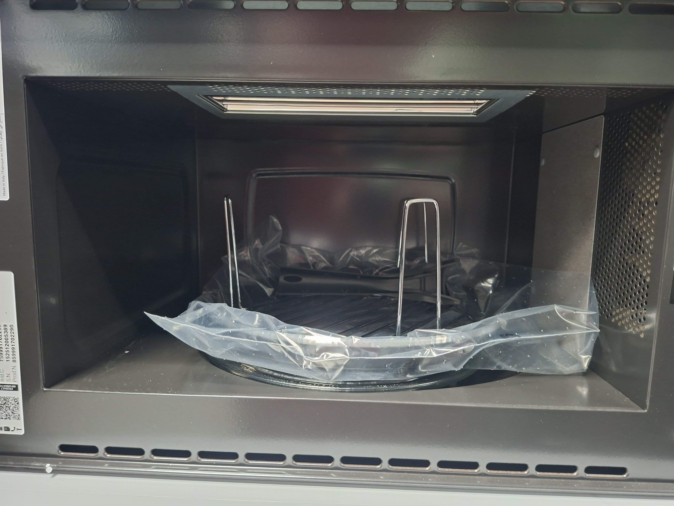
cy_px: 253
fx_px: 448
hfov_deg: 73.9
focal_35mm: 23
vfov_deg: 58.9
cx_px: 337
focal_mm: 5.54
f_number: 1.8
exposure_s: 1/25
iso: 800
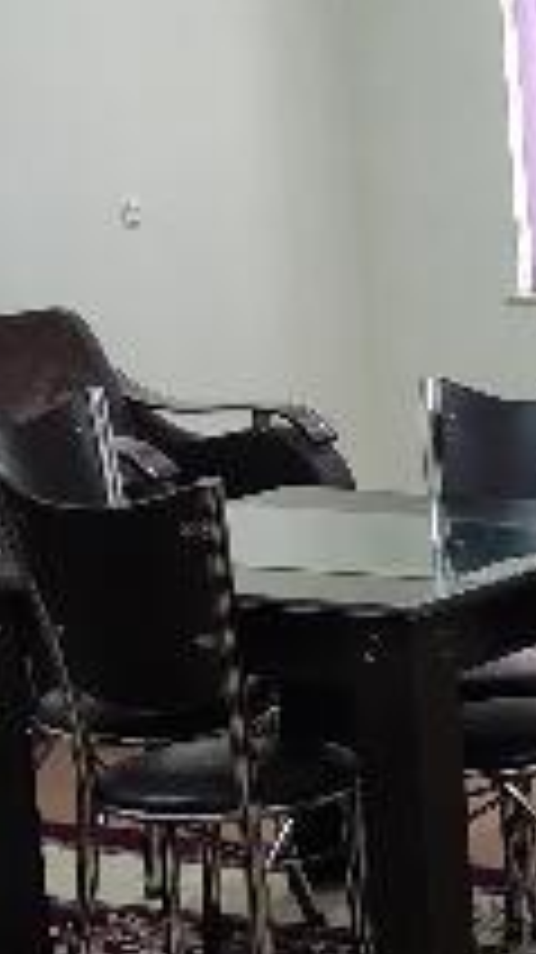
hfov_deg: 10.8
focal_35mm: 103
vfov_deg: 20.6
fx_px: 2607
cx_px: 1058
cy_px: 698
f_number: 1.79
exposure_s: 1/50
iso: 195
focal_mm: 4.71
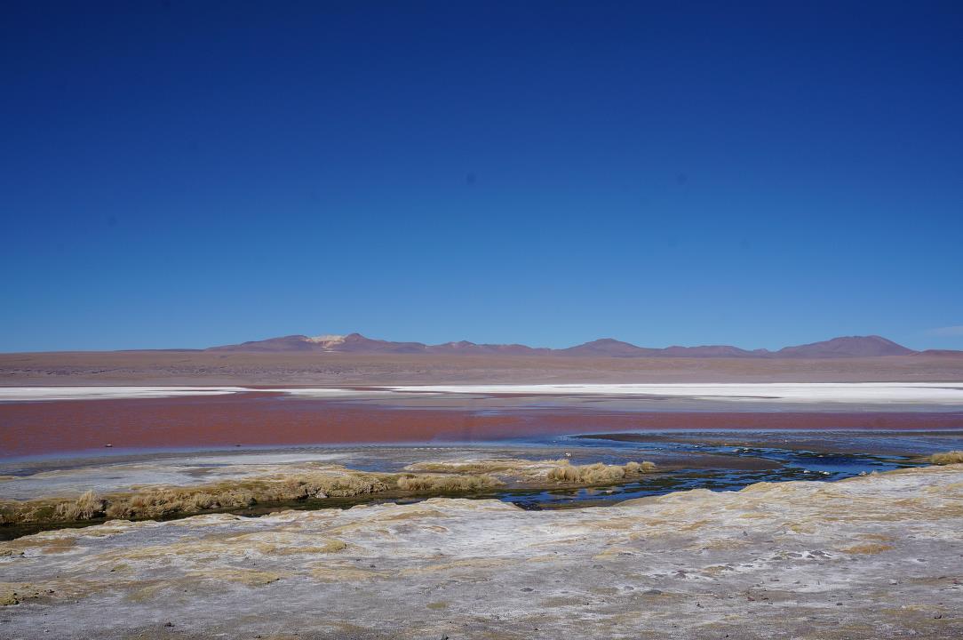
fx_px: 1082
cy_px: 320
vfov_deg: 32.9
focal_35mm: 40
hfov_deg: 48.0
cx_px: 482
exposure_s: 1/400
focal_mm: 27
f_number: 16
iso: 200
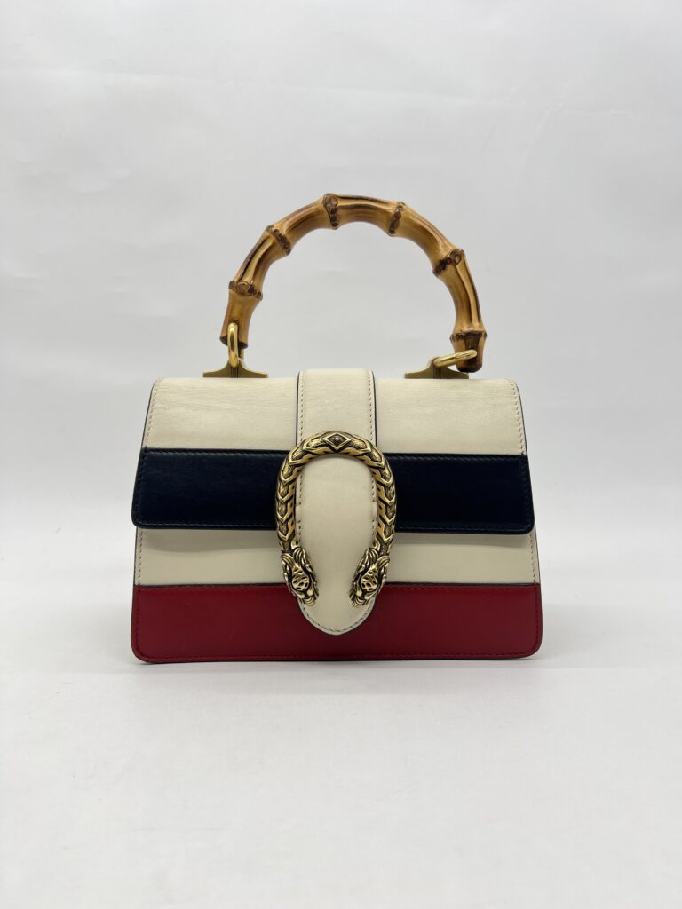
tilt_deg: -6.2
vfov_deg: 67.3
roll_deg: -0.5
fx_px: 683
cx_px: 341
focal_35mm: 26
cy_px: 454
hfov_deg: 53.1
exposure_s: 1/130
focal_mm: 5.7
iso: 32
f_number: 1.5
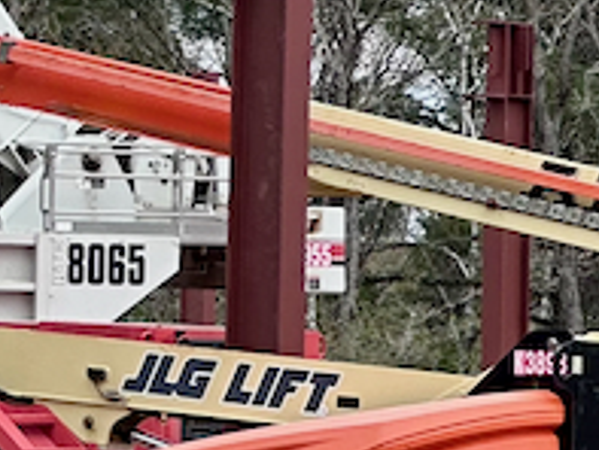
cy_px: 146
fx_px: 7047
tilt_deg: +0.9
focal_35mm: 407
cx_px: -763
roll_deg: -1.9
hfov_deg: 4.8
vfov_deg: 3.7
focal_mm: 9
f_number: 2.8
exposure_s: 1/453
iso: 32
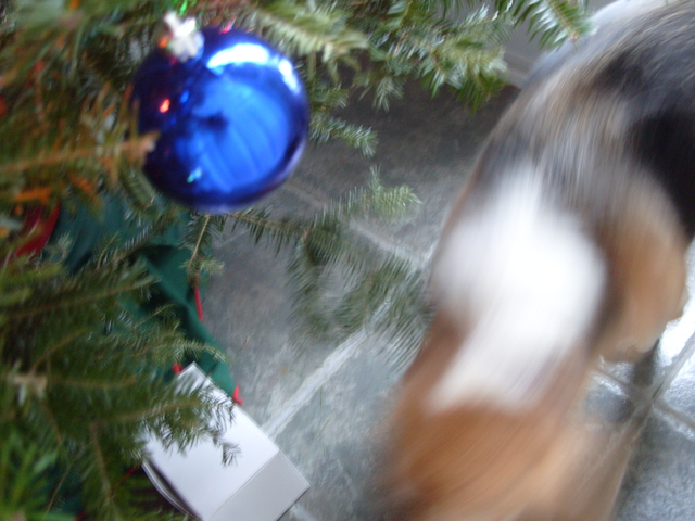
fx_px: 703
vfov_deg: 40.7
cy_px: 260
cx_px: 348
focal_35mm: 35
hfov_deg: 52.6
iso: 200
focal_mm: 7.8
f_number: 2.8
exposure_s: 1/8
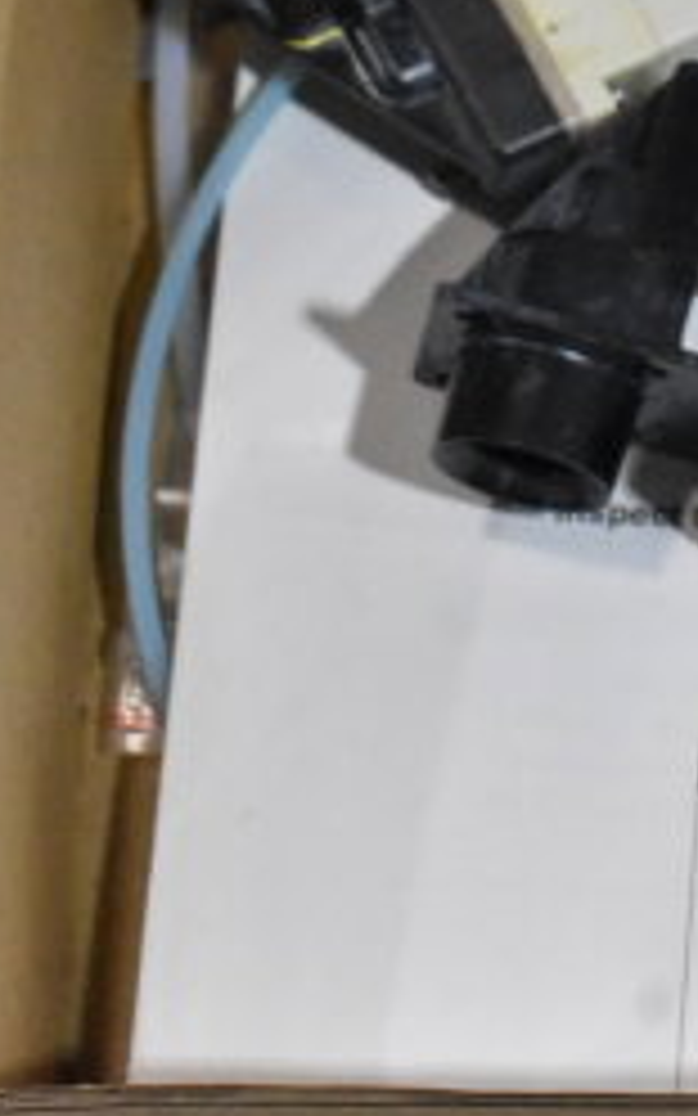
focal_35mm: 169
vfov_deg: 12.3
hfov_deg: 7.5
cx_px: 1283
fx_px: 5151
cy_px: 241
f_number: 11
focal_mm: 45
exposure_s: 1/500
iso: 6400
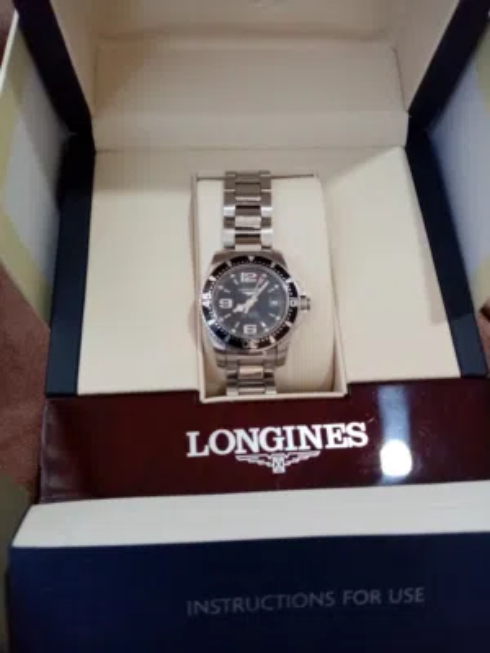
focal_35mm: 26
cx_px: 245
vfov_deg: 67.3
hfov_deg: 53.1
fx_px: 491
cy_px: 326
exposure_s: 1/33.3
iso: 202
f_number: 1.8
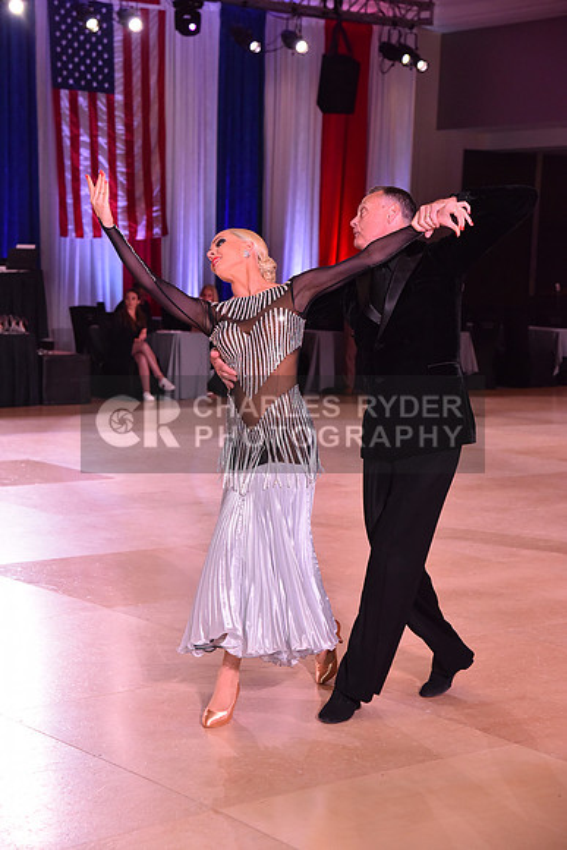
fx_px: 1771
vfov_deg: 27.0
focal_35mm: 75
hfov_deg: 18.2
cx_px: 284
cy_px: 425
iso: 2500
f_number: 6.3
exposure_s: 1/320
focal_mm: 75
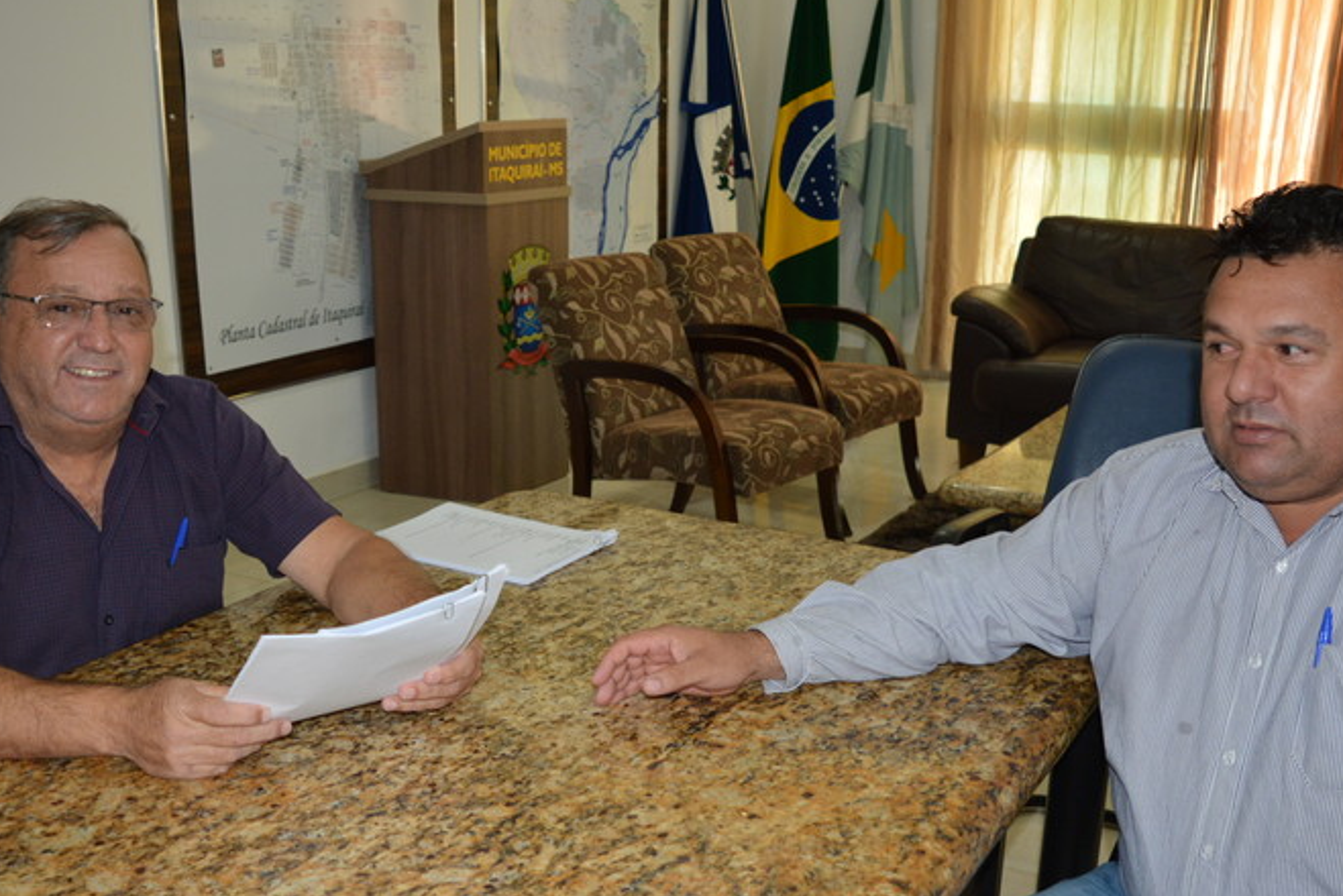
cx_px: 656
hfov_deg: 47.4
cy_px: 584
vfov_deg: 32.4
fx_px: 1530
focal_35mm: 41
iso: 560
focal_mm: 20
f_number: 3.5
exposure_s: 1/60
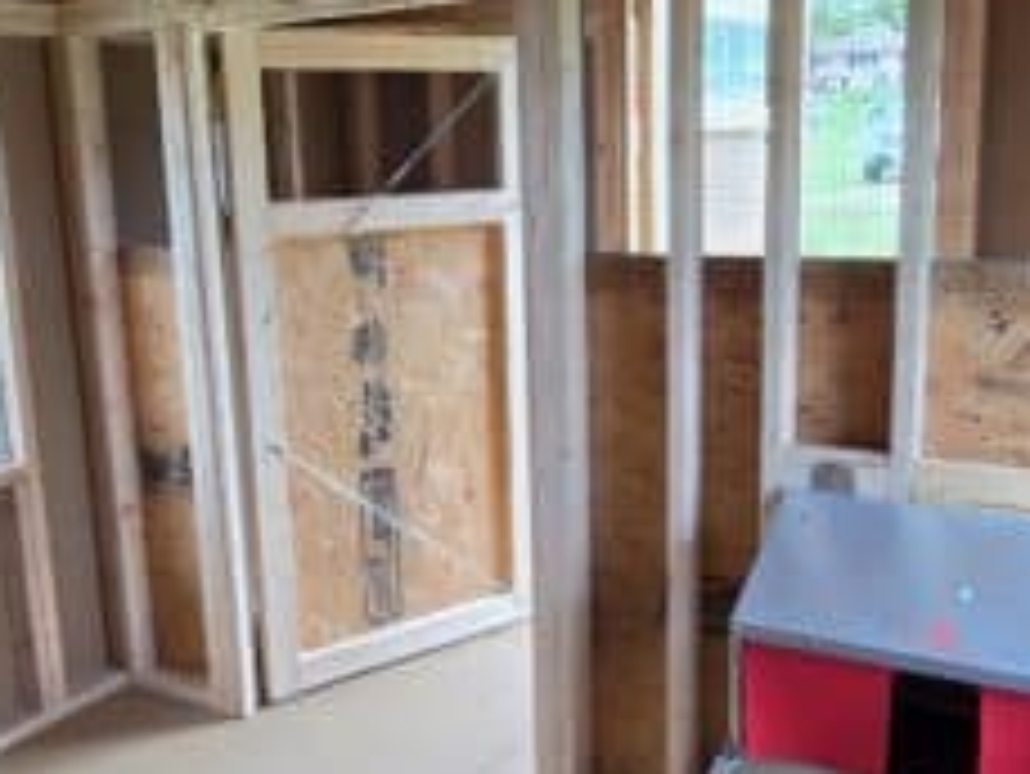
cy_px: 364
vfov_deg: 41.8
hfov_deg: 53.8
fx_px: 1012
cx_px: 459
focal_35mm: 34
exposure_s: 1/120
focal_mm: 2.2
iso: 125
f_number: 2.2
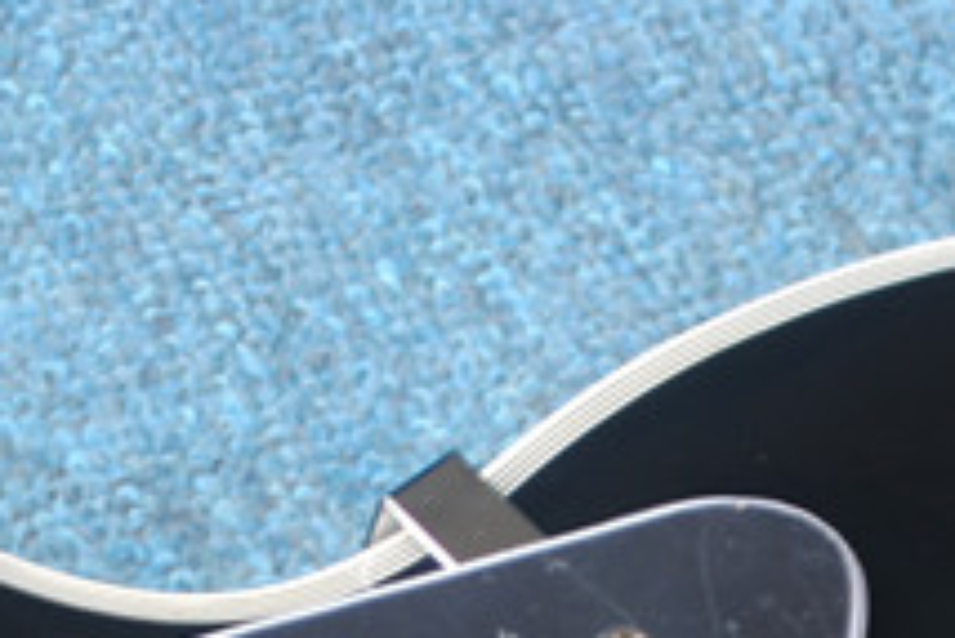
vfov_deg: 4.0
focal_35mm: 337
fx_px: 8946
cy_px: 1417
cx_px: 643
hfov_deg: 6.1
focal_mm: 48
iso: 100
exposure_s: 1/15
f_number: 5.3
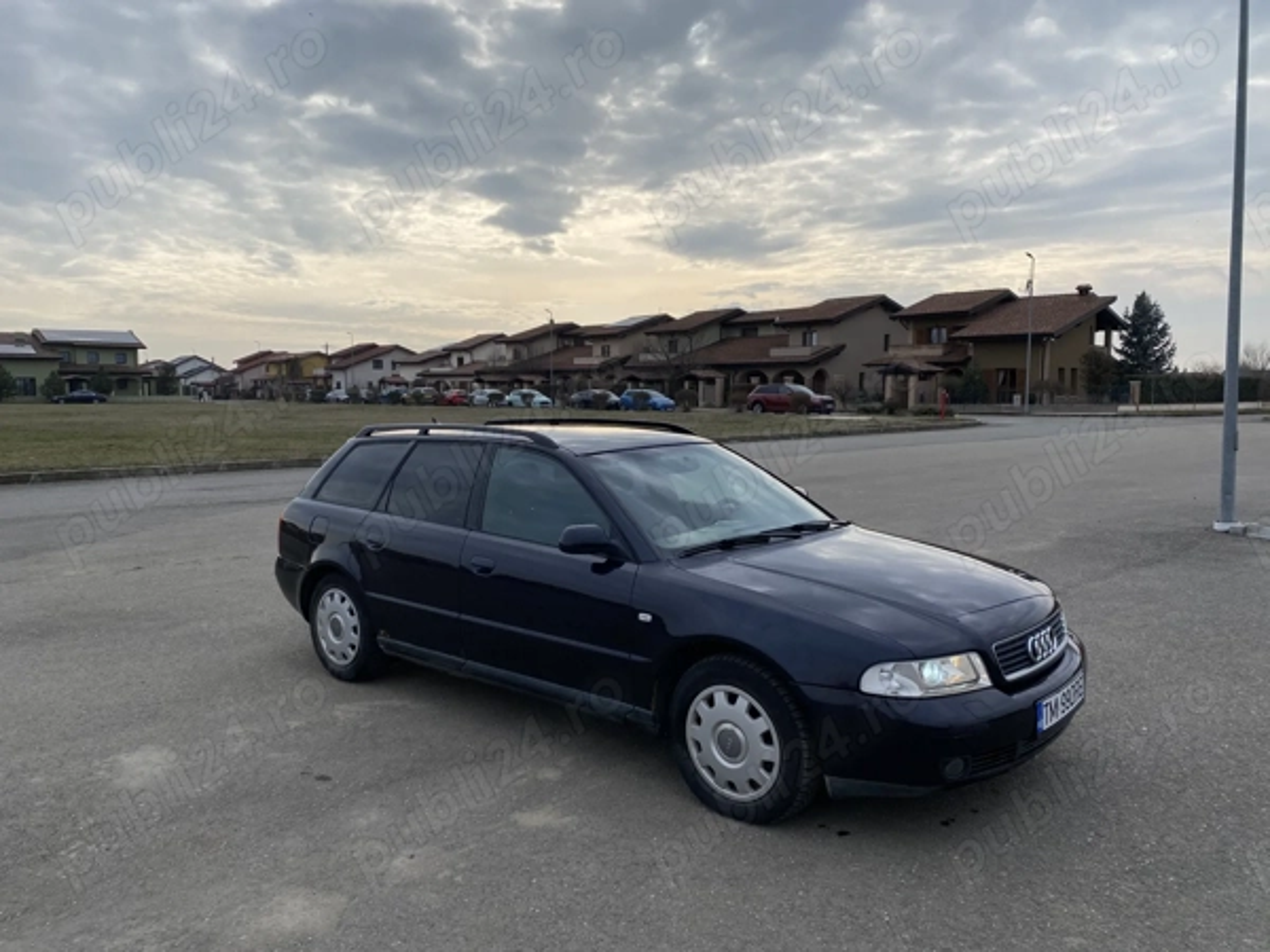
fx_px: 954
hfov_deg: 67.3
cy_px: 476
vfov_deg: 53.1
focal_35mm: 26
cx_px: 635
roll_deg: -0.5
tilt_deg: -7.2
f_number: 1.8
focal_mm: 4.25
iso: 32
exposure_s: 1/2513
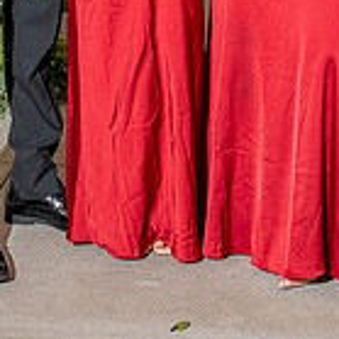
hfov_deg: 10.9
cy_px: -207
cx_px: 191
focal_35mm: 161
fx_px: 1784
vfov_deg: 10.4
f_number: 5.6
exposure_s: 1/200
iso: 800
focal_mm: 39
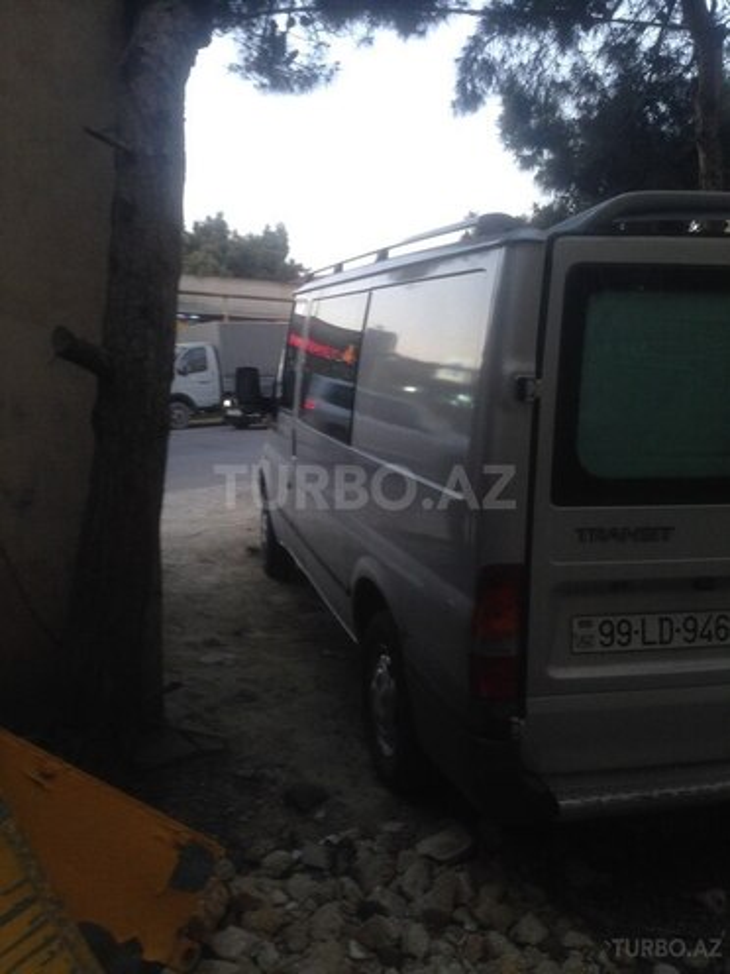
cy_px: 487
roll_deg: +0.0
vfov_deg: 55.4
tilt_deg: -4.4
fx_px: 928
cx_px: 365
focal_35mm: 33
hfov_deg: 42.9
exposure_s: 1/20
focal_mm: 4.12
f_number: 2.4
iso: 80
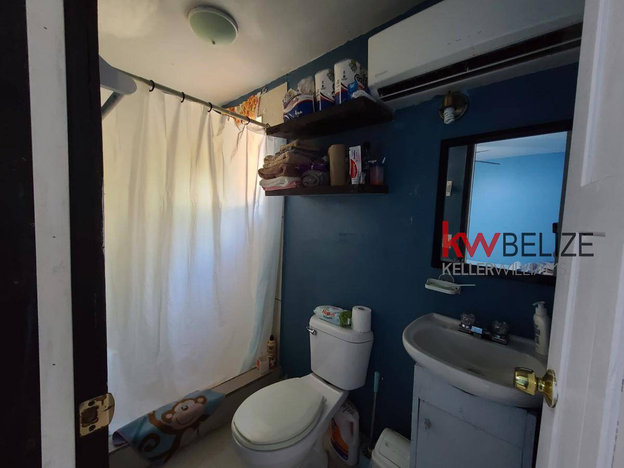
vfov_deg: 89.9
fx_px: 234
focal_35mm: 13
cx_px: 312
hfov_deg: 106.2
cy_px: 234
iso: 500
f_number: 2.2
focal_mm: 2.2
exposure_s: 1/30
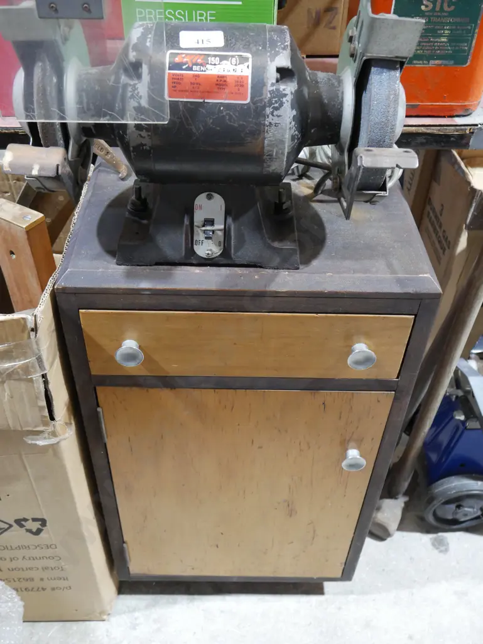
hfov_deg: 41.8
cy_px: 322
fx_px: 632
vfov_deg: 53.9
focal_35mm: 34
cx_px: 242
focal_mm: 17
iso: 2000
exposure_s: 1/60
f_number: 4.5
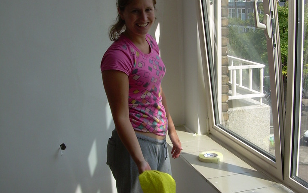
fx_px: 453
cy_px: 107
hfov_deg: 37.5
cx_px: 154
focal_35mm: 54
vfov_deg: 24.0
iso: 50
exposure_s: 1/229
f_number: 4.6
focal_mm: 6.3
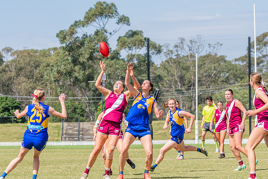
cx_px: 132
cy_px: 89
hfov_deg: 10.2
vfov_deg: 6.8
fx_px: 1494
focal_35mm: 201
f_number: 11
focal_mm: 195
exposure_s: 1/1250
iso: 800
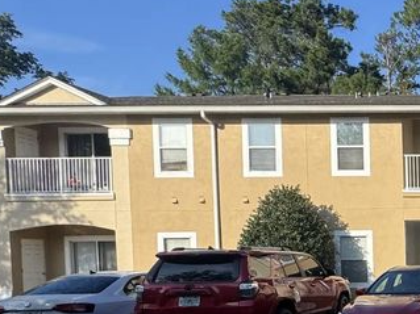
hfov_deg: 30.7
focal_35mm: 45
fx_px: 546
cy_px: 285
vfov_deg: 30.7
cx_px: 573
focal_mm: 2.22
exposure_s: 1/1126
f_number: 2.2
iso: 50
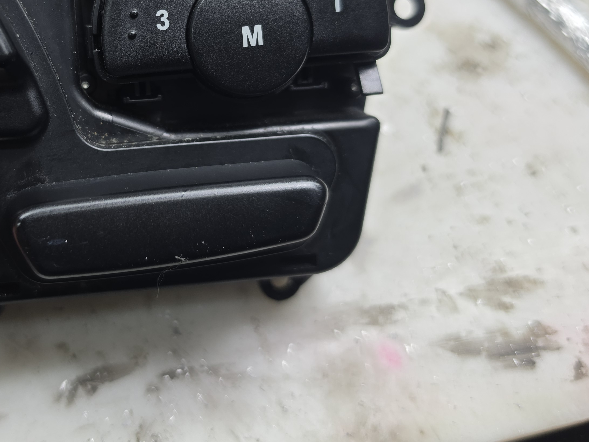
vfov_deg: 33.4
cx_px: 155
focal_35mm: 42
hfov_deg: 43.5
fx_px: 715
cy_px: 92
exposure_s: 1/180
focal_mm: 6.5
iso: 40
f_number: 1.4
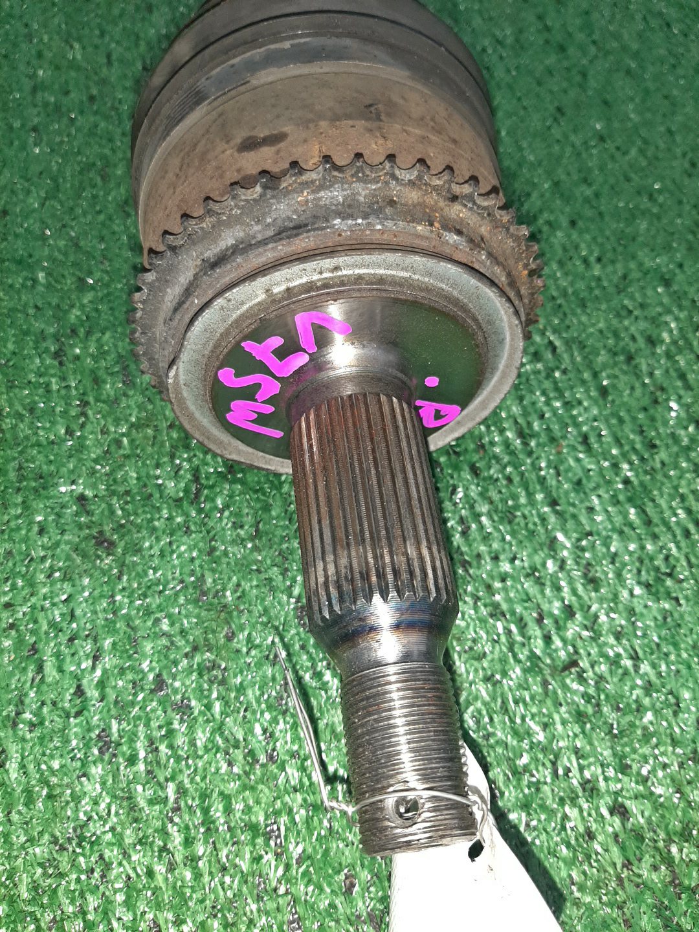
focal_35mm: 26
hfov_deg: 53.1
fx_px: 700
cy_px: 466
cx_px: 350
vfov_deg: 67.3
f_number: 1.7
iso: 171
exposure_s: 1/33
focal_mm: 3.93
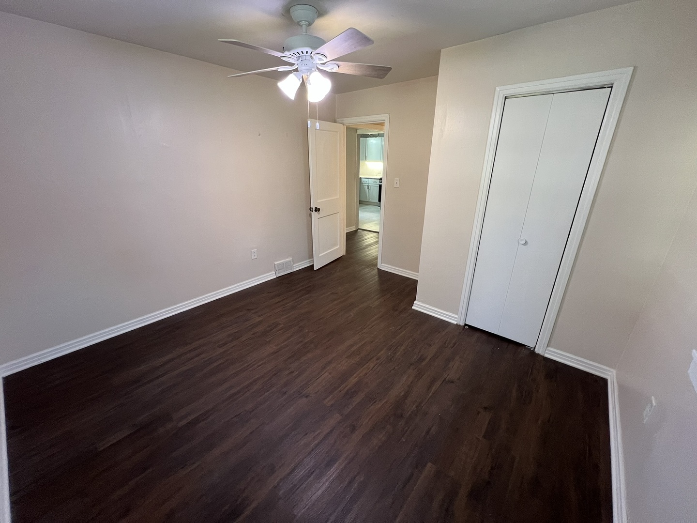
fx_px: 262
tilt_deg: -20.7
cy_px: 262
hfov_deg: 106.2
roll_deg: -0.2
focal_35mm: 13
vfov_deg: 89.9
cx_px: 348
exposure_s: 1/62
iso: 200
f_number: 1.8
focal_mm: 1.57
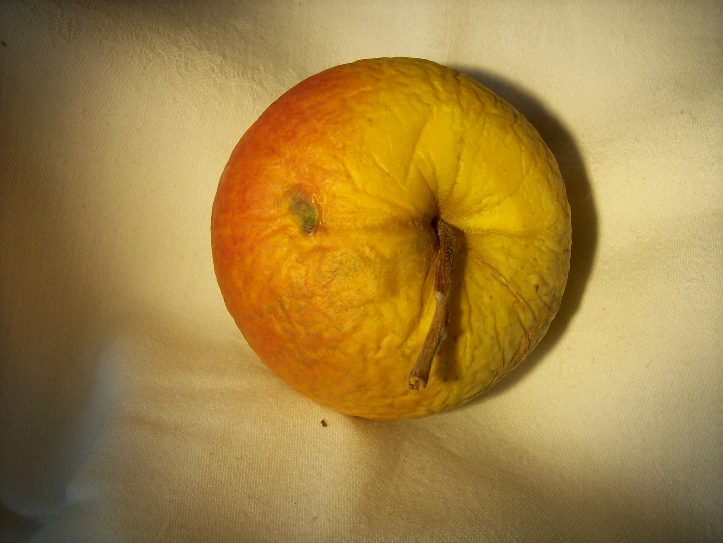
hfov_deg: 51.4
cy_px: 272
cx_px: 362
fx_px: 752
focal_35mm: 36
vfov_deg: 39.7
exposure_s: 1/371
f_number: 4.8
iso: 80
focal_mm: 6
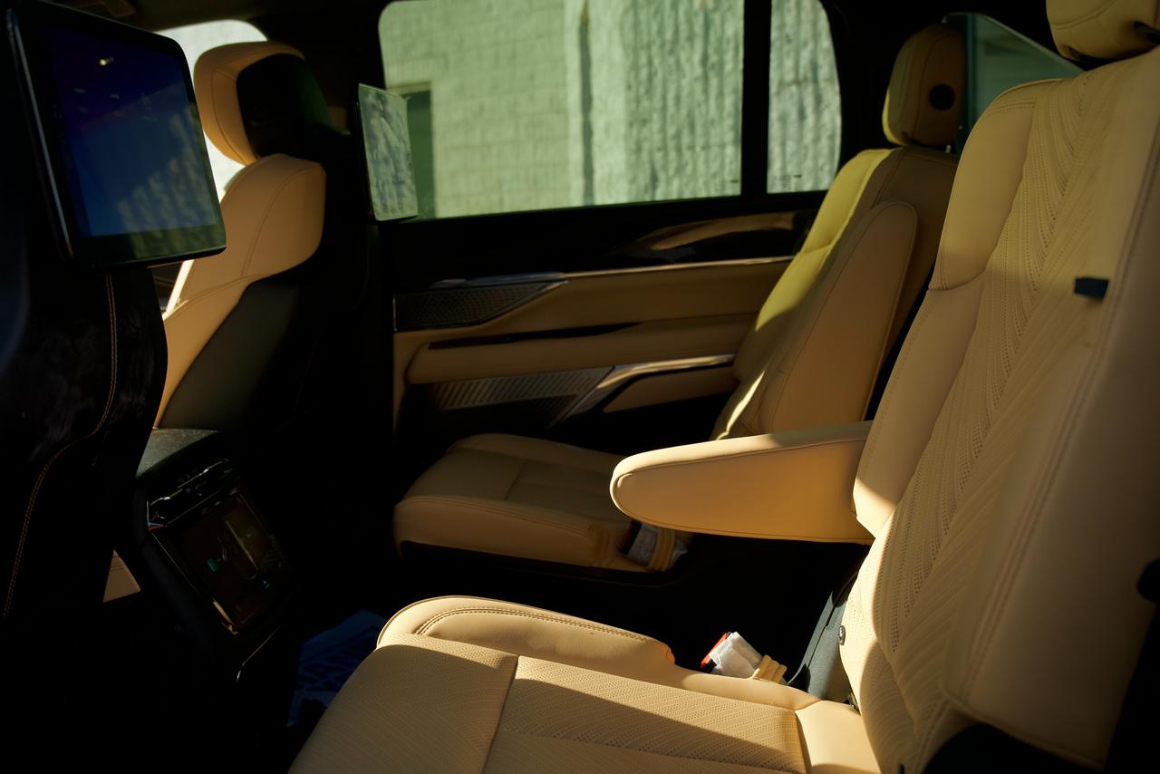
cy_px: 387
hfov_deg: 53.1
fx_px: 1160
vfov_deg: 36.9
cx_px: 580
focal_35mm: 36
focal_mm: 24
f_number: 2.8
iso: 250
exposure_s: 1/50
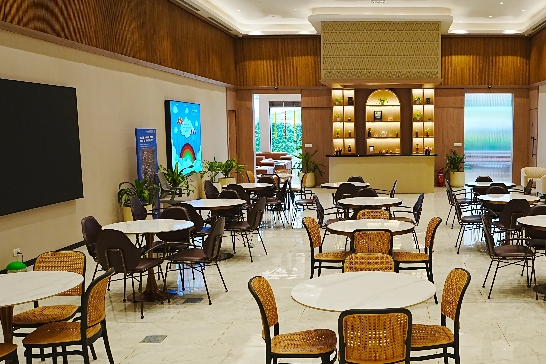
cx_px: 392
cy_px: 194
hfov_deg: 48.1
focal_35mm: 39
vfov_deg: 34.2
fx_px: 591
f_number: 4.5
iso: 500
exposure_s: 1/80
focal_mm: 24
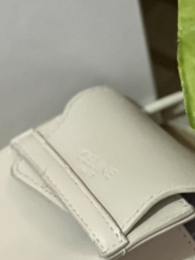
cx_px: 159
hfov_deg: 5.0
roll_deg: +9.1
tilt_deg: -42.8
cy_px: 205
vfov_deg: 6.6
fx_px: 2239
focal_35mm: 298
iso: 500
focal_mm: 9
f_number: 2.8
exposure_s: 1/24
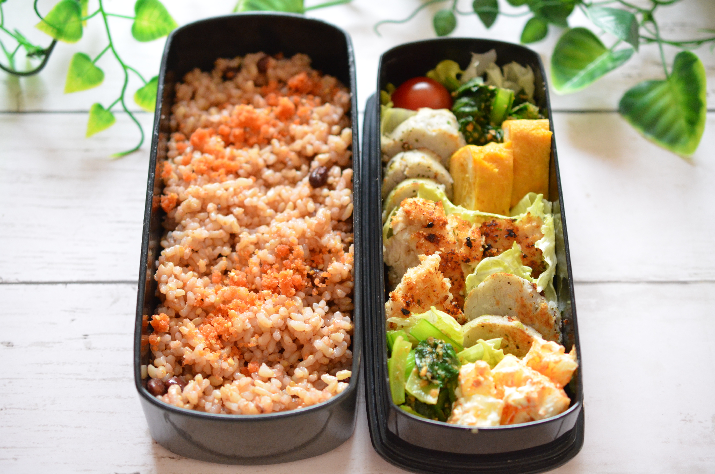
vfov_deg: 22.5
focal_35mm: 60
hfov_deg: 33.5
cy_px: 237
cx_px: 358
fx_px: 1189
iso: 1600
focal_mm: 40
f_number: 3
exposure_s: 1/50
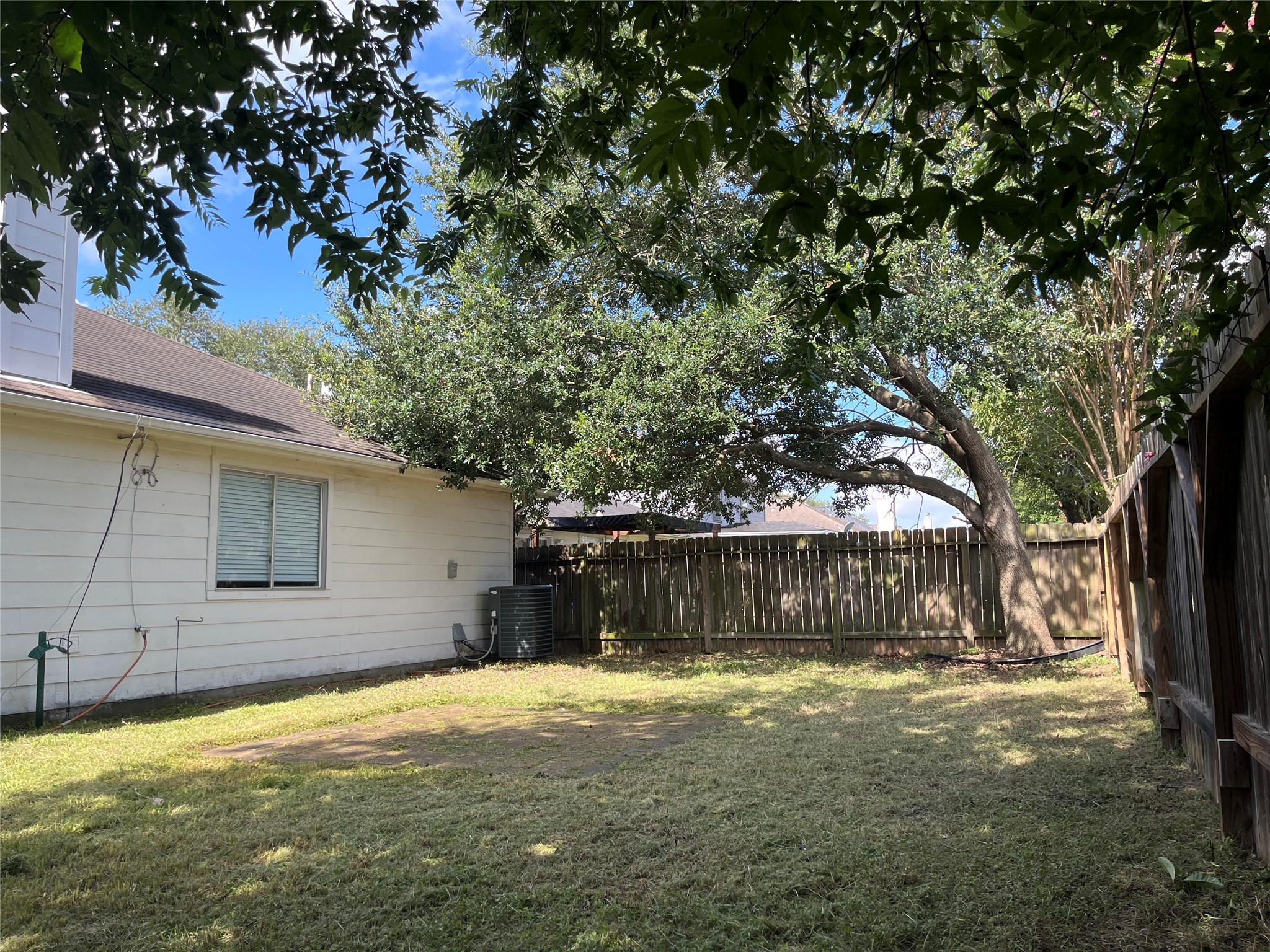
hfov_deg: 67.3
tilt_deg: +6.0
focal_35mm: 26
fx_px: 954
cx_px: 635
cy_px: 476
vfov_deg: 53.1
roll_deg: +1.4
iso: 50
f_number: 1.6
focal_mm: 5.1
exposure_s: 1/577
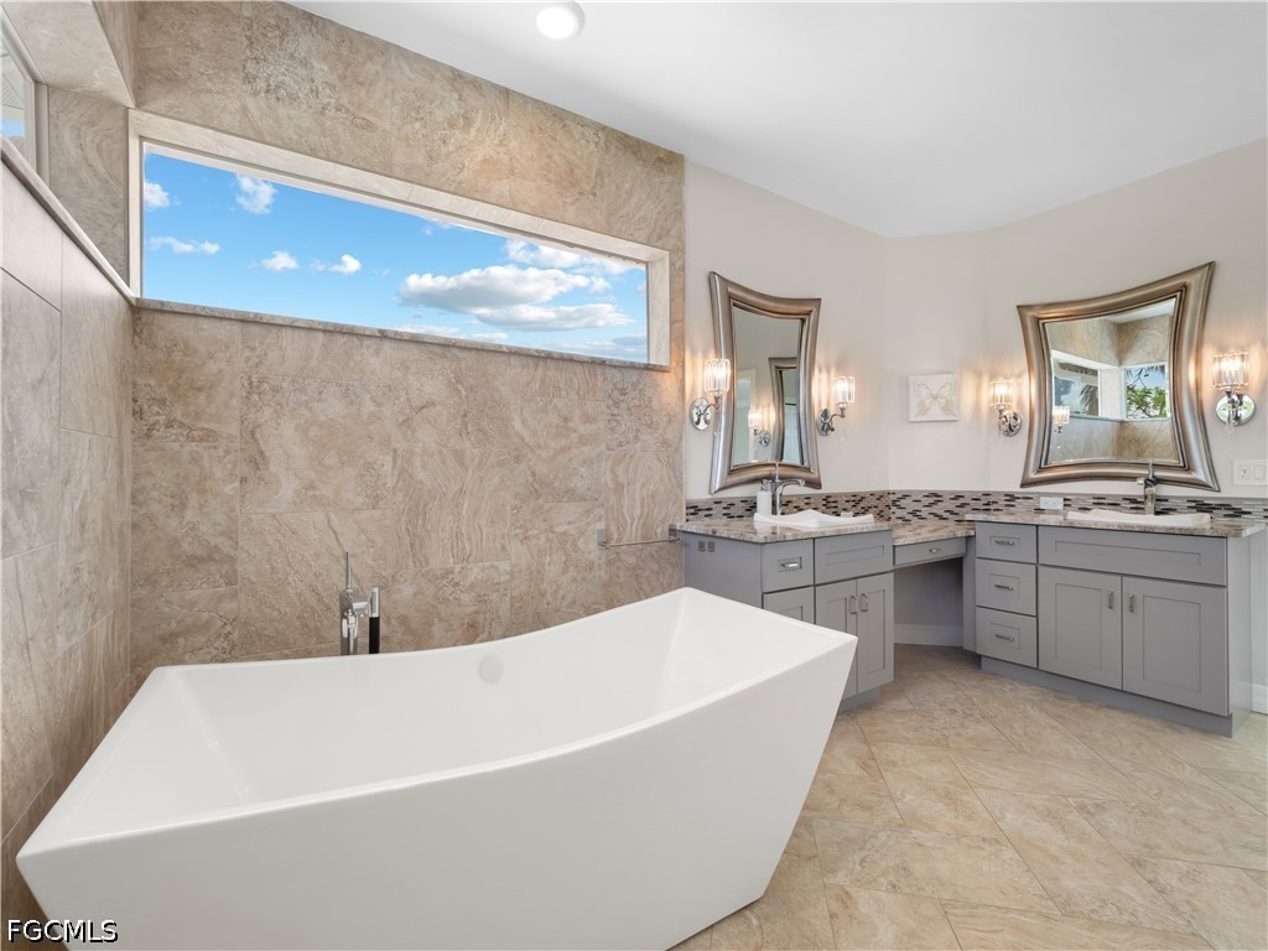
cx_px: 634
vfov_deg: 85.7
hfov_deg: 102.1
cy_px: 476
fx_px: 513
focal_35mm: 14
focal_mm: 7
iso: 200
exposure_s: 1/10
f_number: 7.1
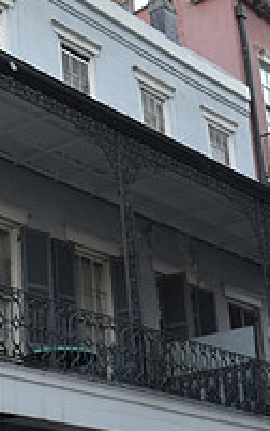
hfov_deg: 14.0
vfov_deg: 22.4
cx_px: 15
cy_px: 202
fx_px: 1086
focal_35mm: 92
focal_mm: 21
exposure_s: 1/125
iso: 360
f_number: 5.6
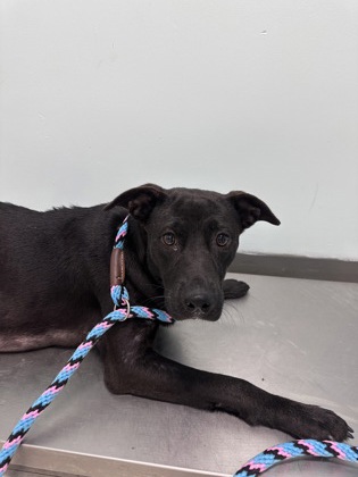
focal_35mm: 24
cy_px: 238
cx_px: 179
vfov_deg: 71.6
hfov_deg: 56.8
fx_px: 331
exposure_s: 1/60
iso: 160
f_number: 1.78
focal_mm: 6.86
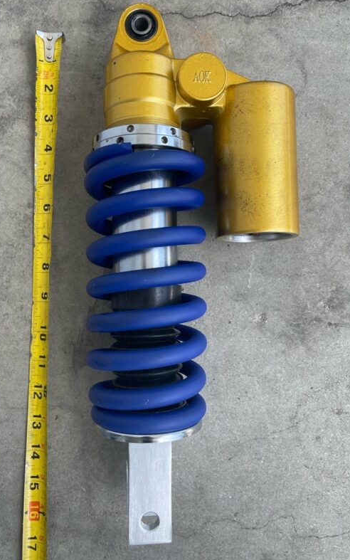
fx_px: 427
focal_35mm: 28
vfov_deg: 66.5
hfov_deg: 44.4
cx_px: 146
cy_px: 278
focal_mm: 5.1
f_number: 1.6
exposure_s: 1/755
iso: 32
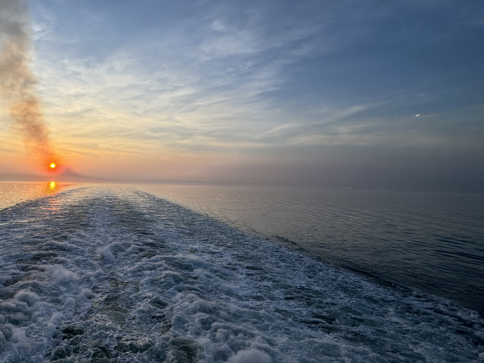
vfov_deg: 61.1
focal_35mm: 22
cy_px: 188
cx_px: 114
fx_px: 308
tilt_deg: -0.6
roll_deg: -1.2
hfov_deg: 70.6
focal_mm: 2.22
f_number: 2.2
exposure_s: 1/296
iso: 40
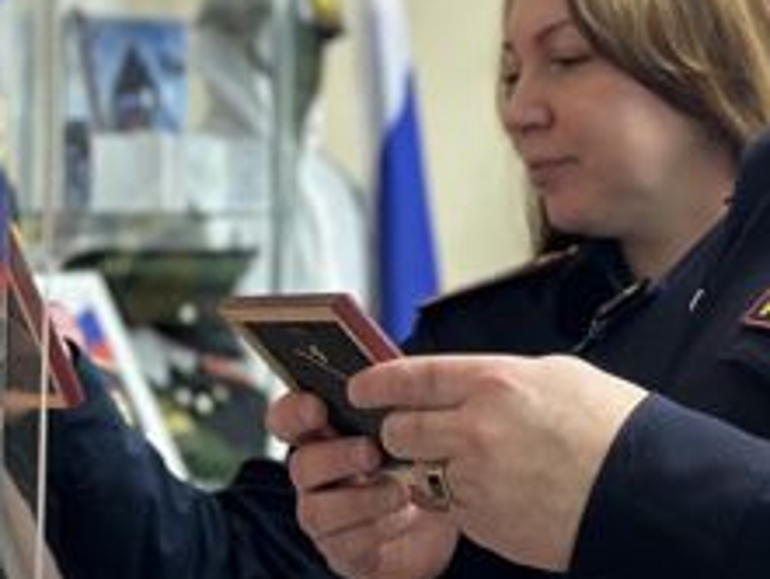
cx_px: 625
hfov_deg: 13.5
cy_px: 73
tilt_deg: +2.8
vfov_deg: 10.2
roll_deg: -0.5
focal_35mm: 145
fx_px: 3227
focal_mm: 6.86
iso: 125
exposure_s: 1/121
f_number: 1.78
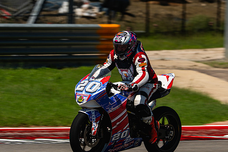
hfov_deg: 4.4
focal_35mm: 473
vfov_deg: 2.9
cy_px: 70
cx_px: 128
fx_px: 2997
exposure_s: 1/400
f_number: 7.1
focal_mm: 280
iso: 160
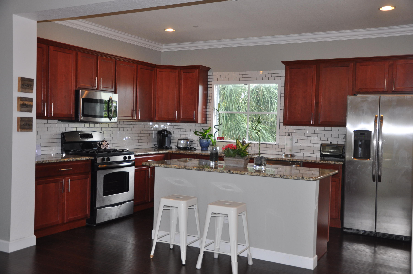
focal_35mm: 38
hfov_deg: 51.3
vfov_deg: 35.4
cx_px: 206
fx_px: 430
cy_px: 137
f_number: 4
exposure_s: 1/60
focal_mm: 25
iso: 320
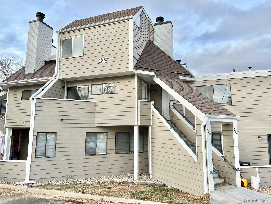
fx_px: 204
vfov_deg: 53.1
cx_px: 136
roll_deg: +0.5
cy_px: 102
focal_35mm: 26
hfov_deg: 67.3
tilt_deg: +12.9
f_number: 1.5
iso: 50
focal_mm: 5.7
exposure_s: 1/1038
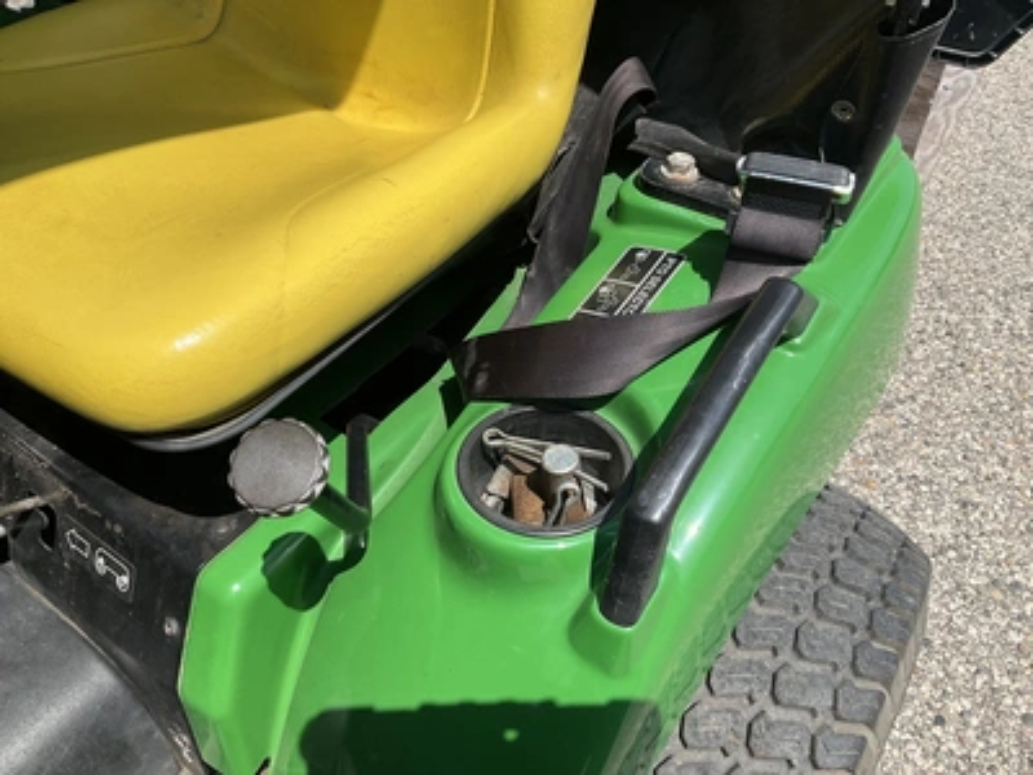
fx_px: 865
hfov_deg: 61.7
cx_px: 516
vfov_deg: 48.2
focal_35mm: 29
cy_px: 388
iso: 25
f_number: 1.8
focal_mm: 3
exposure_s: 1/2058
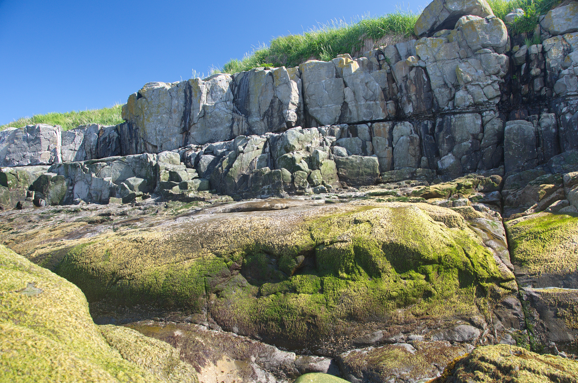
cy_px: 192
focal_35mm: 27
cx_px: 289
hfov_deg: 67.5
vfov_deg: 47.7
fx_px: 433
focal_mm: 18
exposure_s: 1/125
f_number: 5.6
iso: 250
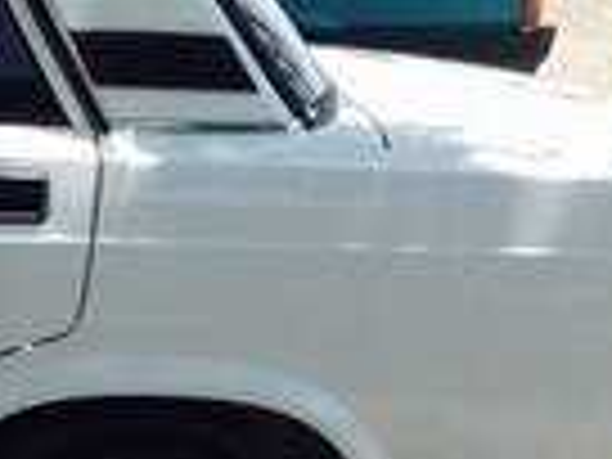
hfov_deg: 11.3
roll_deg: -0.3
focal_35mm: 160
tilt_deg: -13.7
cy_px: 385
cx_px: -572
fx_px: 2829
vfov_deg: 9.2
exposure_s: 1/704
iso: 50
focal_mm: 4.12
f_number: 2.4
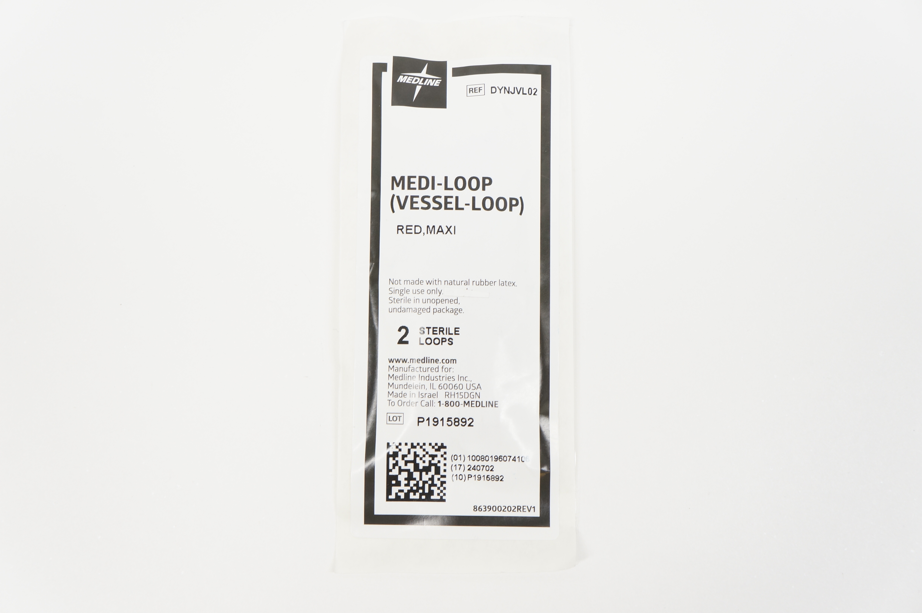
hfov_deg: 40.0
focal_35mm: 50
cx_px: 461
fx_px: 1266
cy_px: 306
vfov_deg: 27.2
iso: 400
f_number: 6.3
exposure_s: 1/50
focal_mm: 33
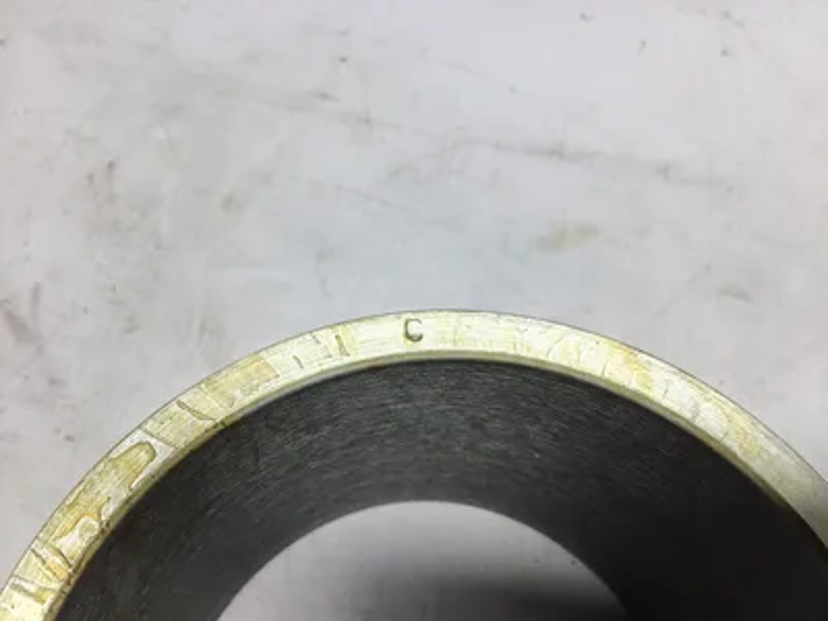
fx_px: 742
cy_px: 310
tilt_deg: -62.1
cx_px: 414
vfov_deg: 45.4
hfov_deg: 58.4
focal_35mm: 31
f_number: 2.4
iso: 25
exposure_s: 1/122
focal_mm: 3.3
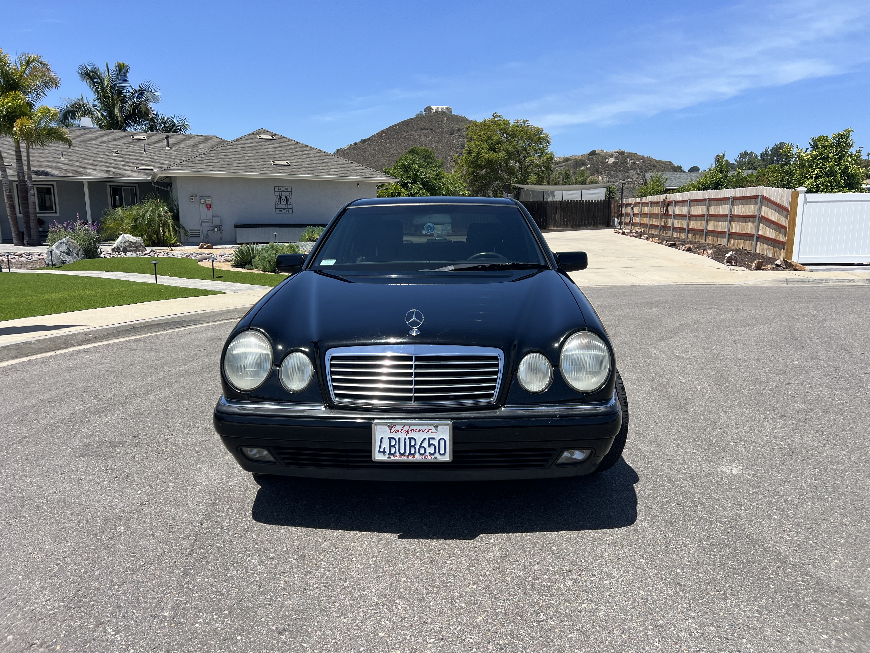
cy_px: 326
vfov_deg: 53.1
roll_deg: +0.3
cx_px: 435
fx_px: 653
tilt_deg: -10.5
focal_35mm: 26
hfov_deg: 67.3
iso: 50
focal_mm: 5.7
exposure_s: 1/4115
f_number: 1.5
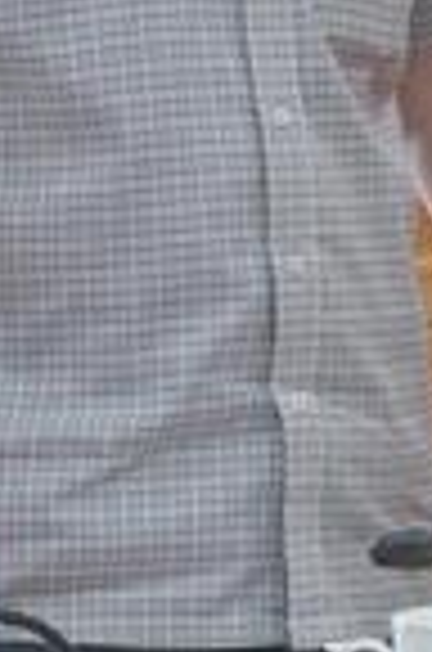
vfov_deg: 4.9
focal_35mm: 420
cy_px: -74
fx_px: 7596
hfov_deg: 3.3
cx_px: 32
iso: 1600
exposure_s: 1/150
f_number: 4
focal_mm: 50.5
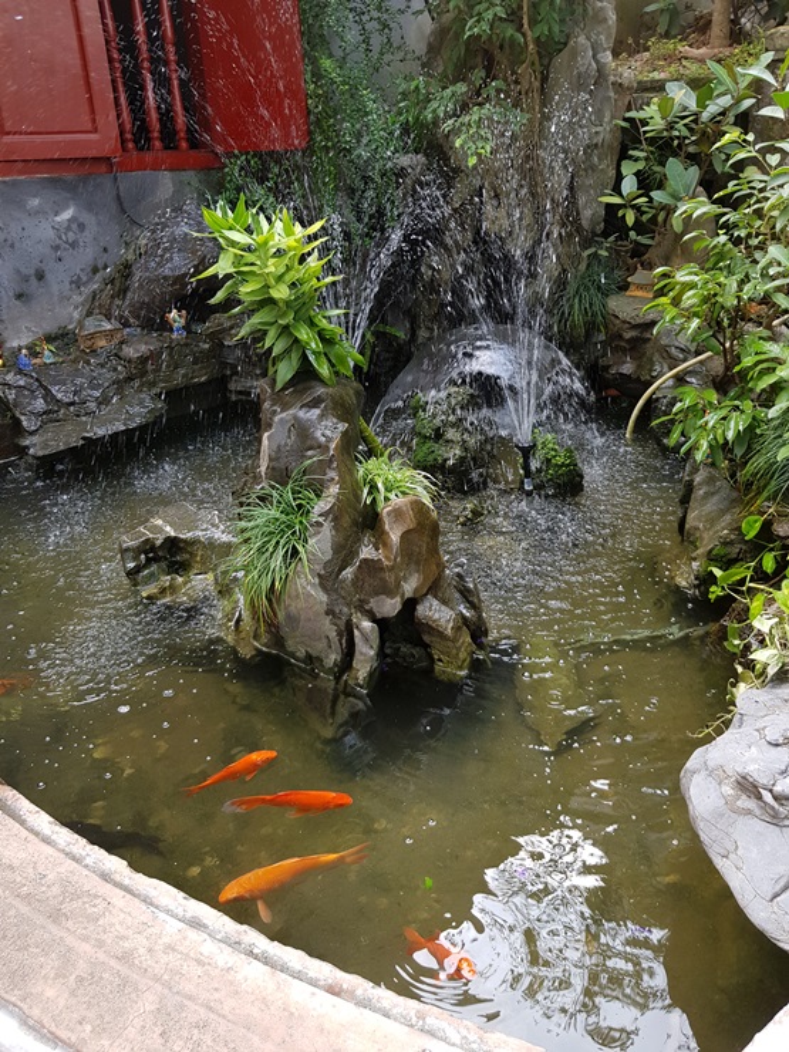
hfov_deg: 53.1
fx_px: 790
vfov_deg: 67.3
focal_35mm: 26
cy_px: 526
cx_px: 394
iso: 50
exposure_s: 1/120
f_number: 1.7
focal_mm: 4.2
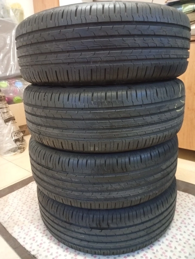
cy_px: 130
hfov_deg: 51.5
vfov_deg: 65.3
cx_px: 98
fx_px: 202
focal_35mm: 27
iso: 5165
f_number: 1.8
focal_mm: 3.98
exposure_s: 1/14.3
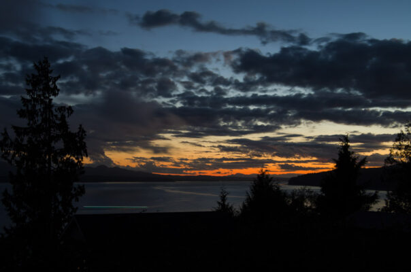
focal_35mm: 46
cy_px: 136
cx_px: 206
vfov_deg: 29.1
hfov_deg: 42.8
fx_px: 524
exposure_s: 5
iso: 200
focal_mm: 31
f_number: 8
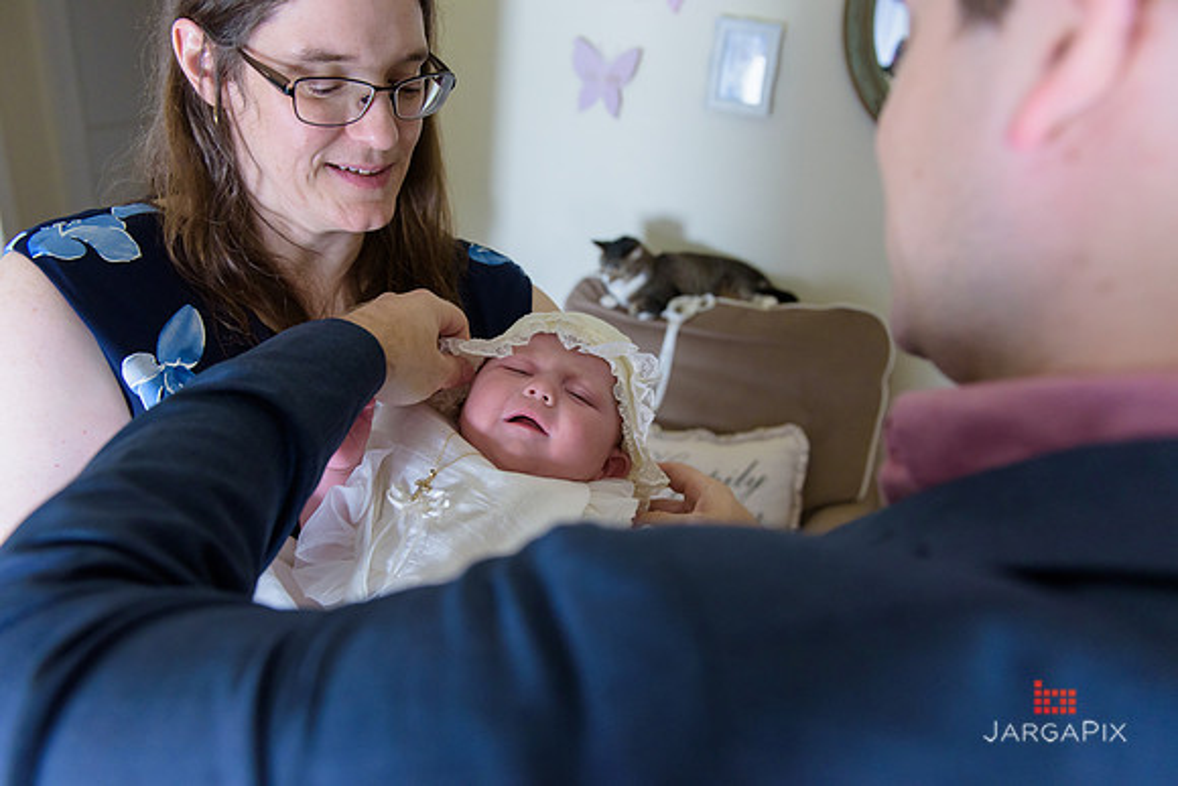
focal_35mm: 28
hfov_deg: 65.5
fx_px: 916
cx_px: 589
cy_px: 393
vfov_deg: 46.4
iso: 1600
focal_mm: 28
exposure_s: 1/125
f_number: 3.2
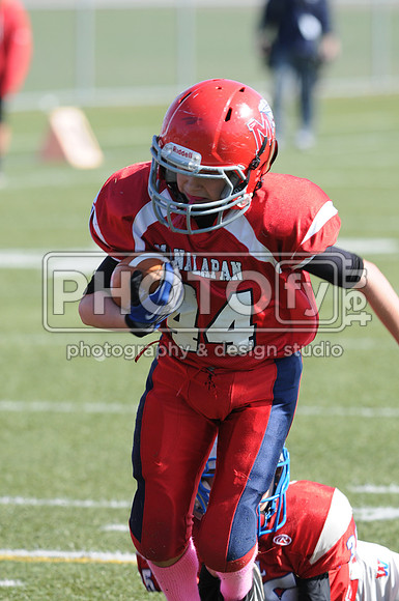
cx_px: 200
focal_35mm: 450
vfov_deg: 4.6
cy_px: 300
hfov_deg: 3.0
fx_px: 7503
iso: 200
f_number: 5.6
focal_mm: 300
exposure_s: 1/500
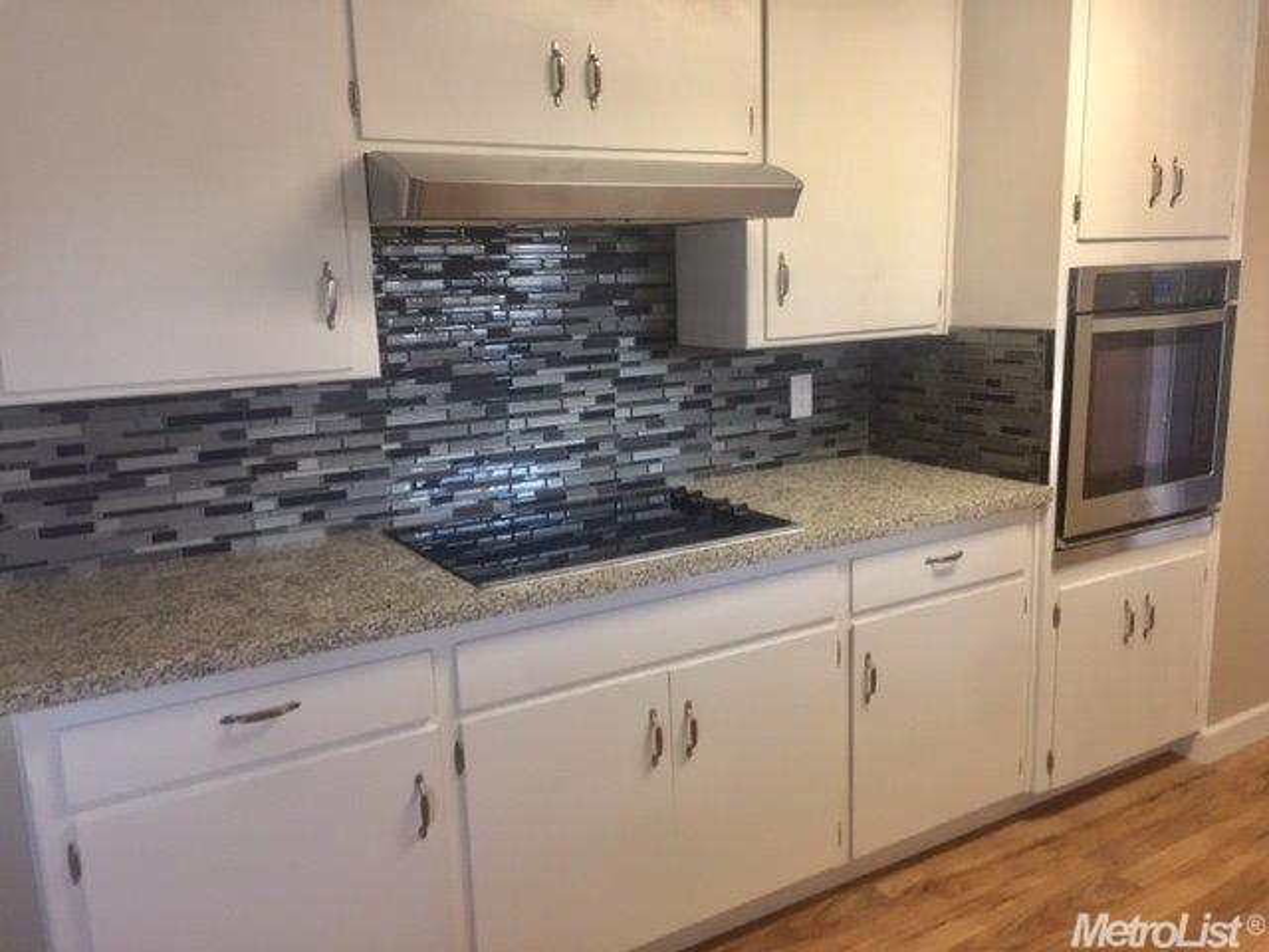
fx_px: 1063
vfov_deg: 48.2
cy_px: 476
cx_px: 634
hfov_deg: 61.7
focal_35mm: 29
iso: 100
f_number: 2.2
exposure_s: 1/30
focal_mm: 4.15
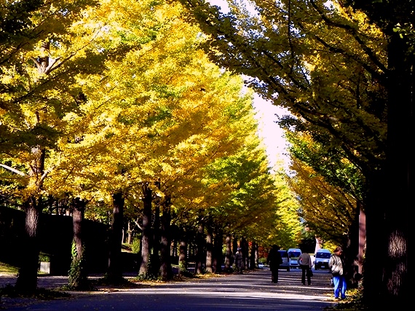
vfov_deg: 12.7
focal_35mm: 117
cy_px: 156
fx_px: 1402
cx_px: 208
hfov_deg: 16.8
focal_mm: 20.8
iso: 160
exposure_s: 1/234
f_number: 5.6
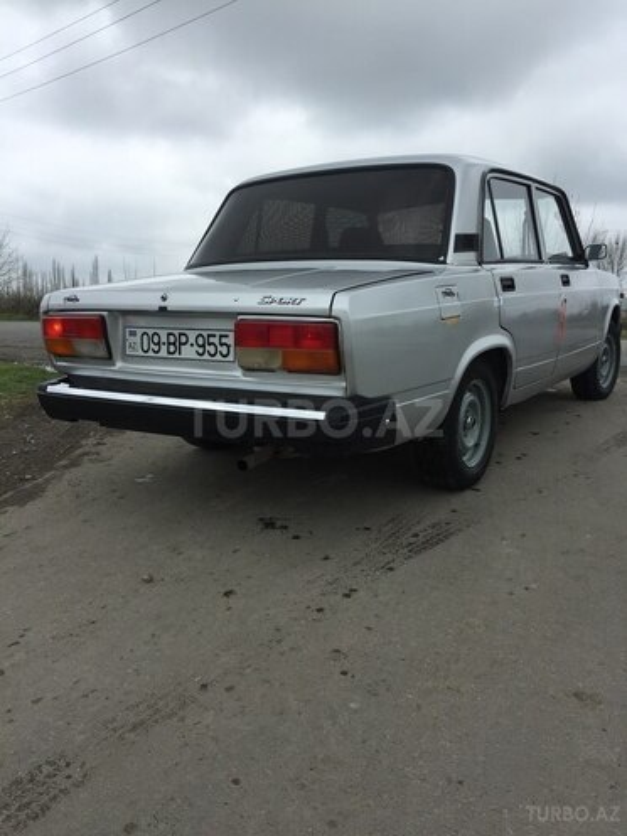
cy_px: 418
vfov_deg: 61.7
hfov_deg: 48.2
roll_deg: -0.7
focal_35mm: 29
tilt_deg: -6.5
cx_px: 314
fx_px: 700
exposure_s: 1/1130
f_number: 2.2
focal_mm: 4.15
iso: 32
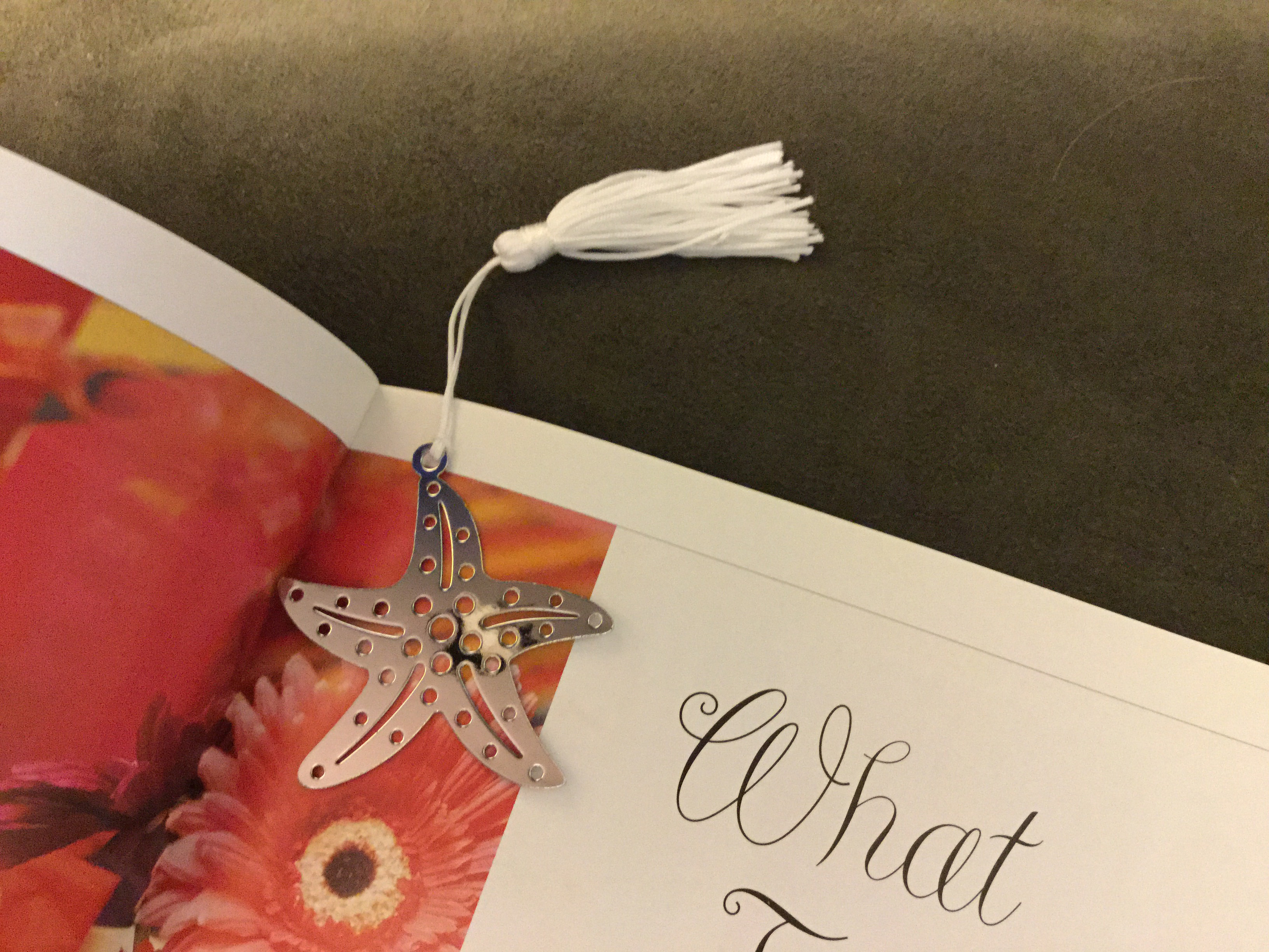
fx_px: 1136
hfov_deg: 58.4
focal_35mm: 31
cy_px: 476
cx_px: 634
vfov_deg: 45.4
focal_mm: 3.3
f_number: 2.4
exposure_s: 1/15
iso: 400
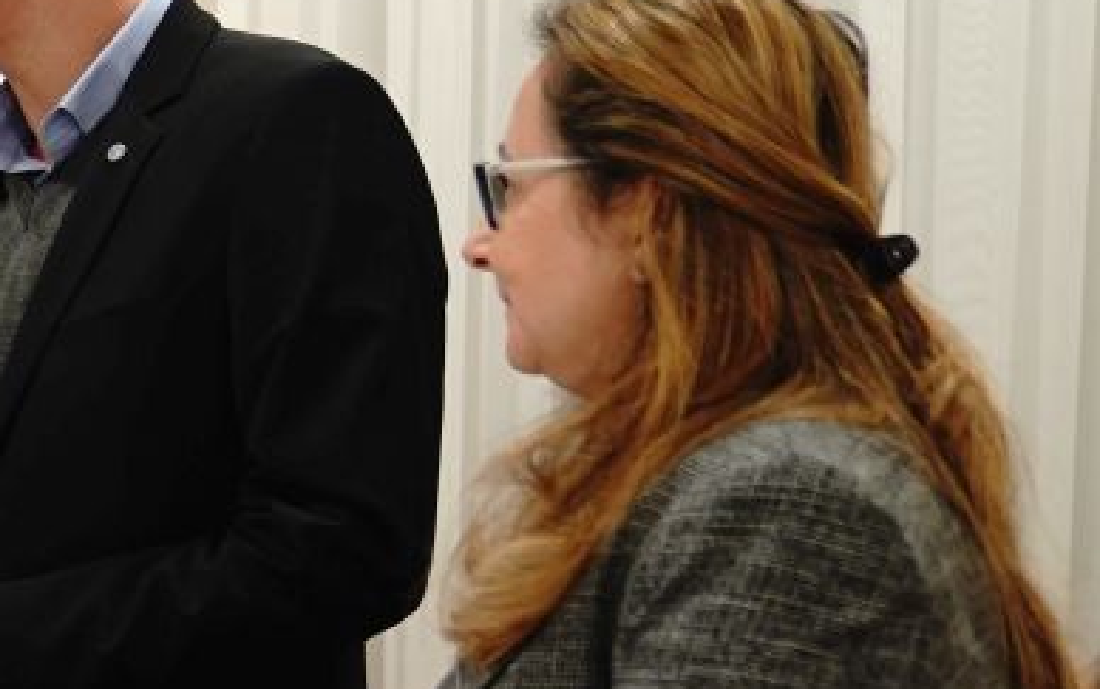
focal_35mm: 126
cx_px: -890
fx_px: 3779
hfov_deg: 14.5
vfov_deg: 10.3
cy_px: 649
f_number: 2.8
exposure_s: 1/100
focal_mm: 32
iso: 1000
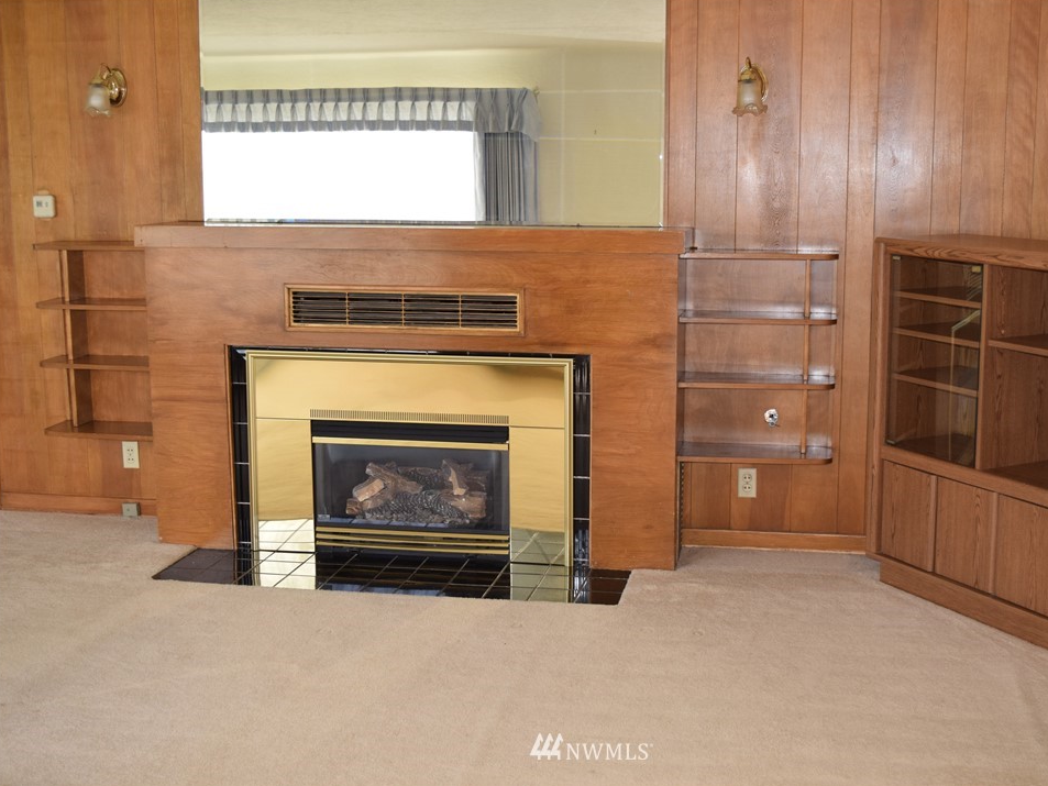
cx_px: 592
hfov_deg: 41.2
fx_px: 1393
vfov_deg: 31.5
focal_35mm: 46
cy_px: 390
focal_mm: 28
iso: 720
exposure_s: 1/125
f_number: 5.6
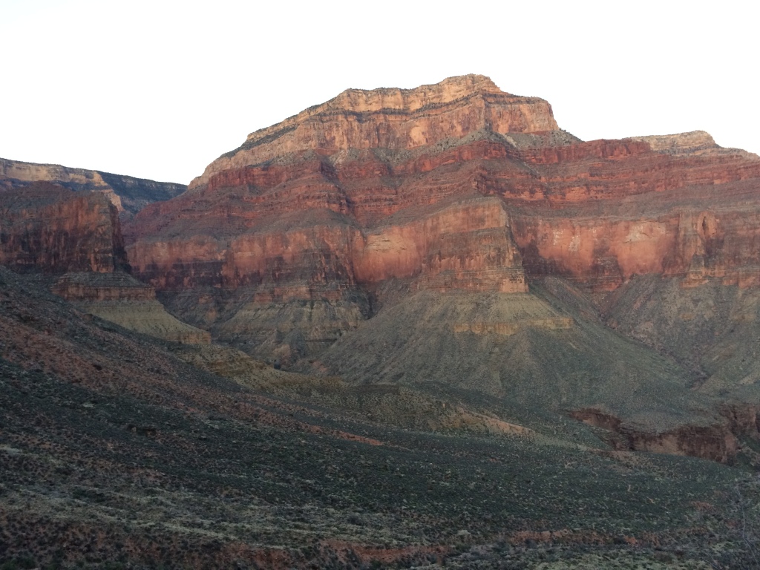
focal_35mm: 29
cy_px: 285
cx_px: 380
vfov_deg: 48.2
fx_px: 637
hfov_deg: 61.7
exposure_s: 1/30
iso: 64
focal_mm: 4.15
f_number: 2.2
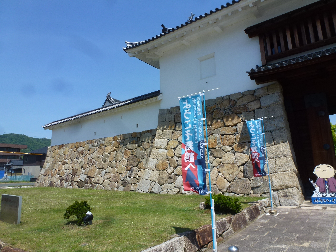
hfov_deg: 71.6
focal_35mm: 24
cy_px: 126
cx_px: 168
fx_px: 233
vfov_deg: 56.8
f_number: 4
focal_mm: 4.3
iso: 100
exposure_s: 1/800
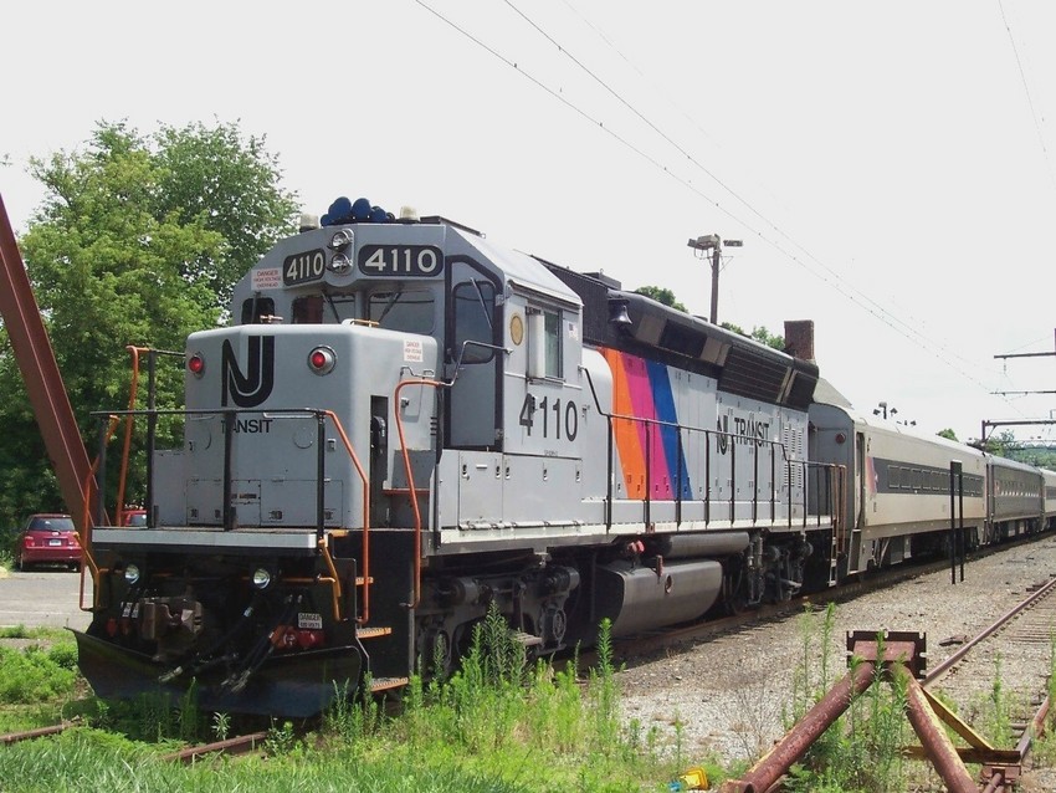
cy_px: 396
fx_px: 1404
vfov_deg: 31.5
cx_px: 528
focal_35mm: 46
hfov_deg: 41.2
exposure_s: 1/250
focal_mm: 7
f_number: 5.6
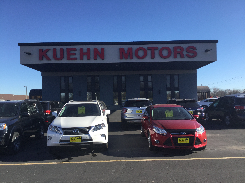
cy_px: 92
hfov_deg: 58.4
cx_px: 122
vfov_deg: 45.4
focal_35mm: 31
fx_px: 219
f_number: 2.4
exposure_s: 1/858
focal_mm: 3.3
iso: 25
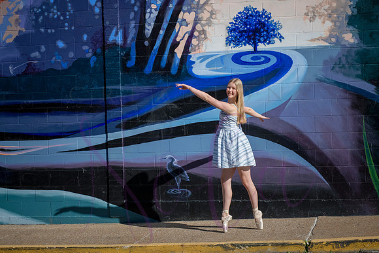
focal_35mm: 80
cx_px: 190
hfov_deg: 25.4
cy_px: 126
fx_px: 842
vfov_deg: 17.1
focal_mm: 80
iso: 400
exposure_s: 1/1000
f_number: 9
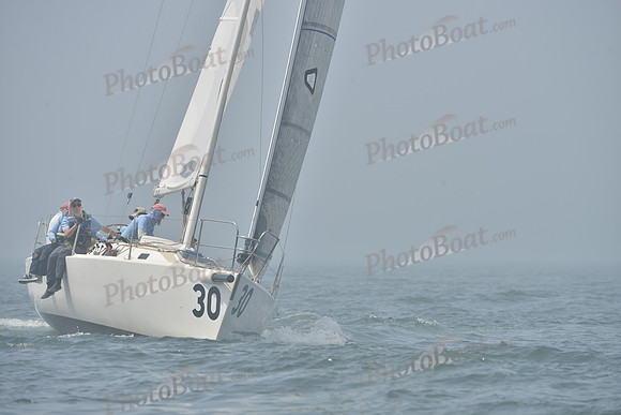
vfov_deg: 5.7
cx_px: 310
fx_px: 4141
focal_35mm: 240
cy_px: 208
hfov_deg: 8.6
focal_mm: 240
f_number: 9
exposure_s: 1/1000
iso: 280
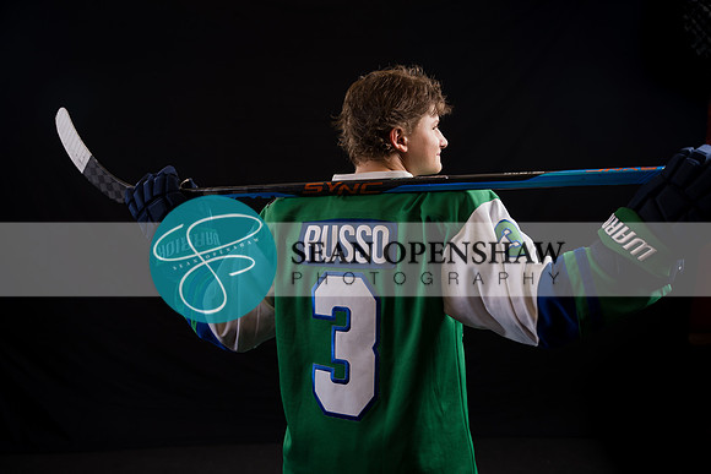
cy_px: 237
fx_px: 812
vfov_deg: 32.6
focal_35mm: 41
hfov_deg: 47.3
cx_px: 356
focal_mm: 41.1
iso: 80
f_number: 3.5
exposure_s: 1/160
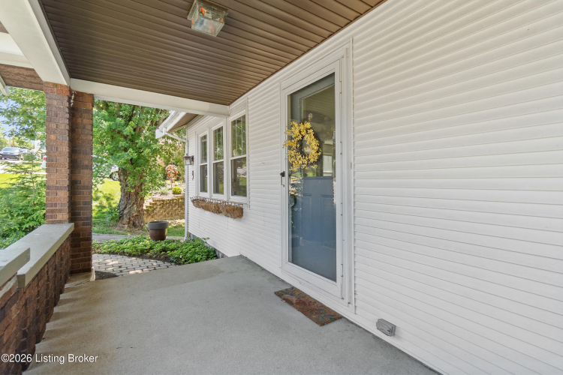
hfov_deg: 100.4
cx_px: 282
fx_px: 235
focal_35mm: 15
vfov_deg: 77.3
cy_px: 188
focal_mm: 10
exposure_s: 1/40
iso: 400
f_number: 5.6
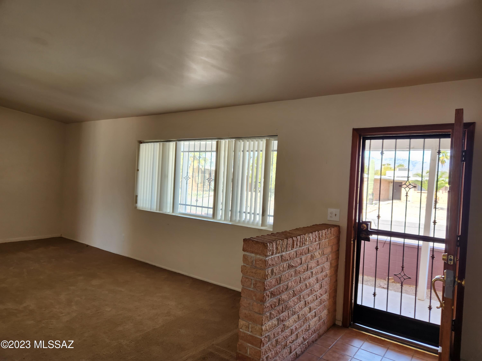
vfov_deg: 58.9
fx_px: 320
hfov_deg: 73.9
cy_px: 180
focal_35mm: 23
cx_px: 241
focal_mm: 5.4
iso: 100
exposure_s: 1/180
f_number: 1.8
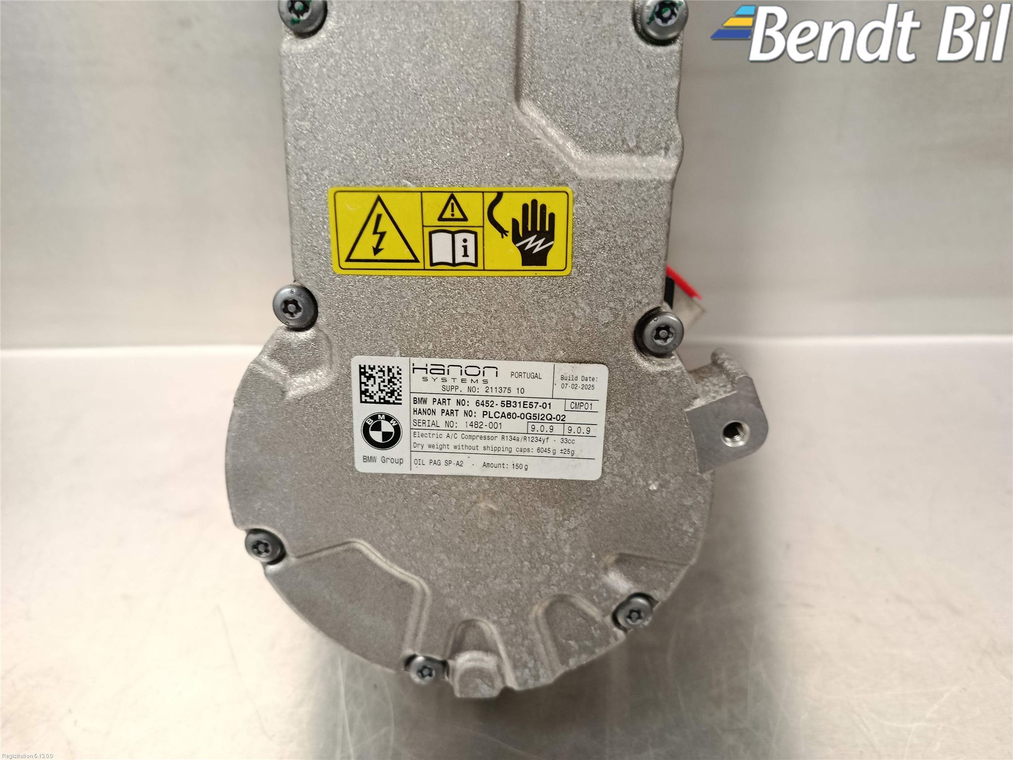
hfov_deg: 71.6
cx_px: 506
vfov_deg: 56.8
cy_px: 380
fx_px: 702
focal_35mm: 24
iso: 1163
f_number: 1.7
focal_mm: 5.24
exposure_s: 1/50
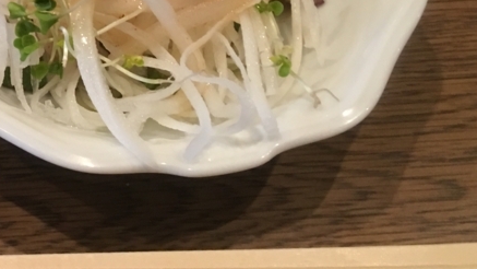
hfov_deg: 26.4
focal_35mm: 74
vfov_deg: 16.2
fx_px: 936
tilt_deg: -52.6
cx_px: -43
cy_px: 44
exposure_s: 1/8
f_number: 2.2
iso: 100
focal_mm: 4.15
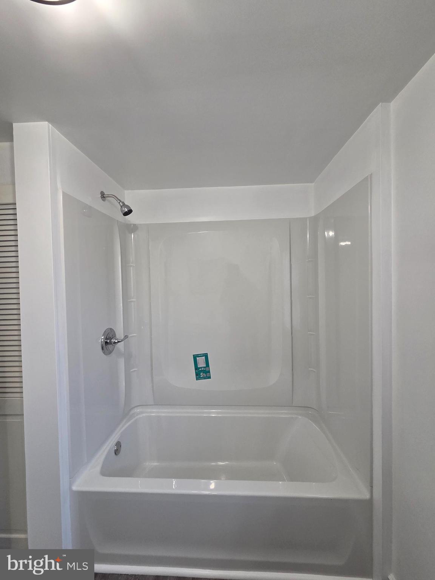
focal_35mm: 13
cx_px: 218
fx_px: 218
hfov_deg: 89.9
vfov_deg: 106.2
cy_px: 290
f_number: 2.2
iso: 200
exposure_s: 1/120
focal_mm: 2.2
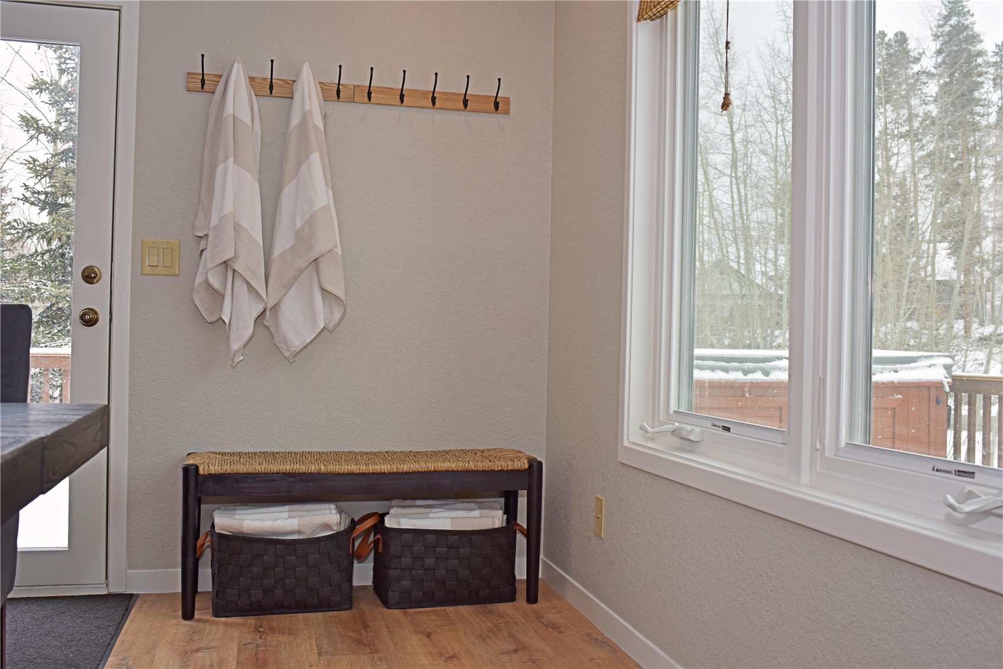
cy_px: 334
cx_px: 502
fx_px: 975
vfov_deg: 37.9
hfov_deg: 54.4
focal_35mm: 35
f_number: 7.1
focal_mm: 35
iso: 500
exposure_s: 1/250
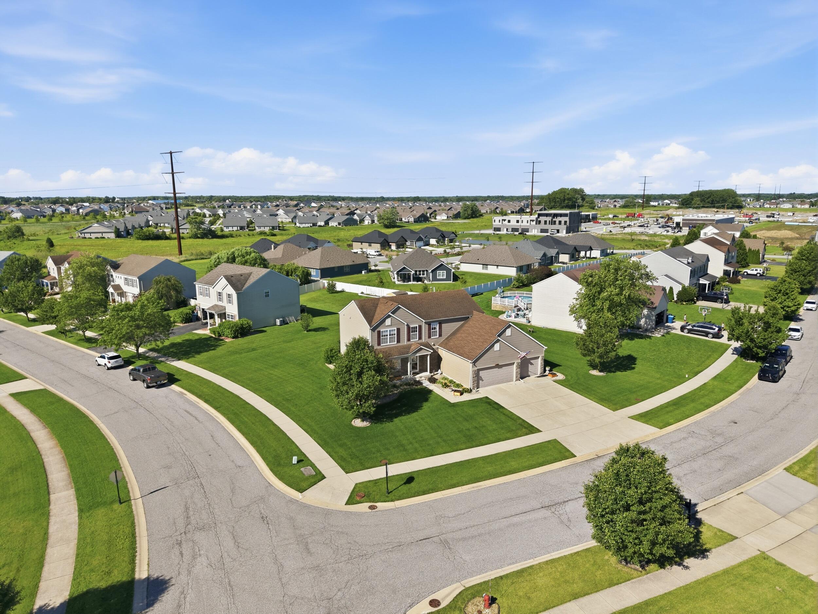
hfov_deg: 71.6
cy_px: 307
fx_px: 567
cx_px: 409
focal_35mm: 24
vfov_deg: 56.8
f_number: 1.8
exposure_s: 1/5000
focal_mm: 8.7
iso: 130
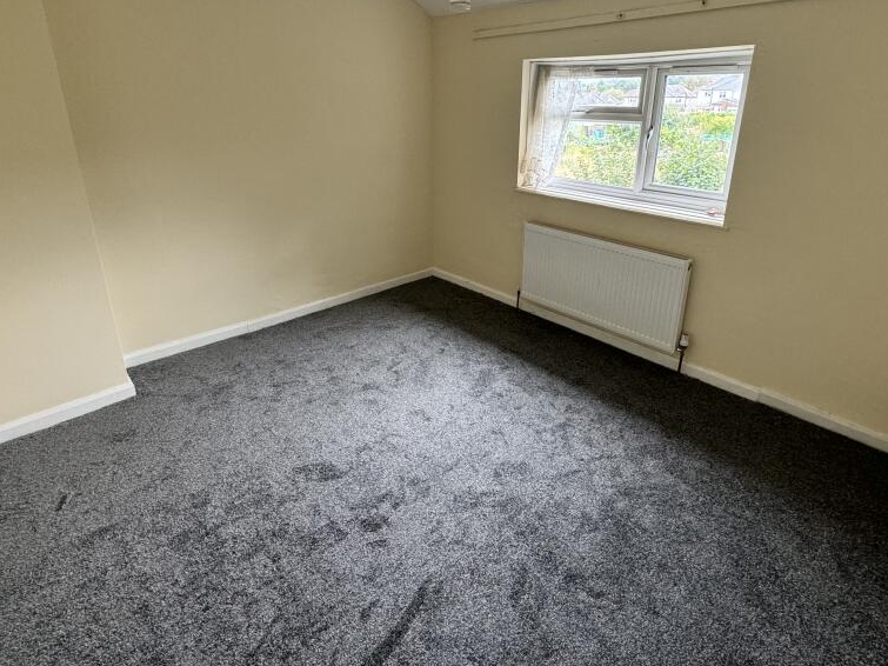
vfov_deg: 67.7
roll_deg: +0.5
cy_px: 253
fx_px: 487
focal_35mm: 19
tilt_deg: -17.5
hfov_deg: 84.7
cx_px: 443
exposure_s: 1/99
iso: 200
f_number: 2.2
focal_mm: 2.22
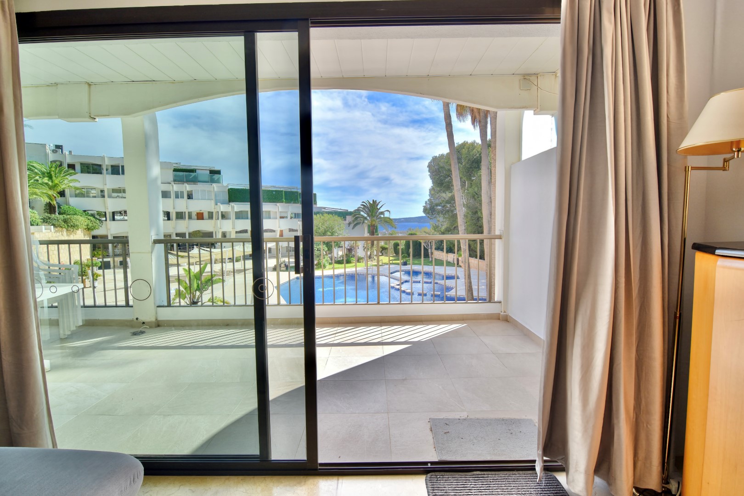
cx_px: 372
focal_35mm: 16
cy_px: 248
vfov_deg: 72.1
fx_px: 341
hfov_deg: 95.0
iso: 100
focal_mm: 11
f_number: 9
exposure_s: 1/100
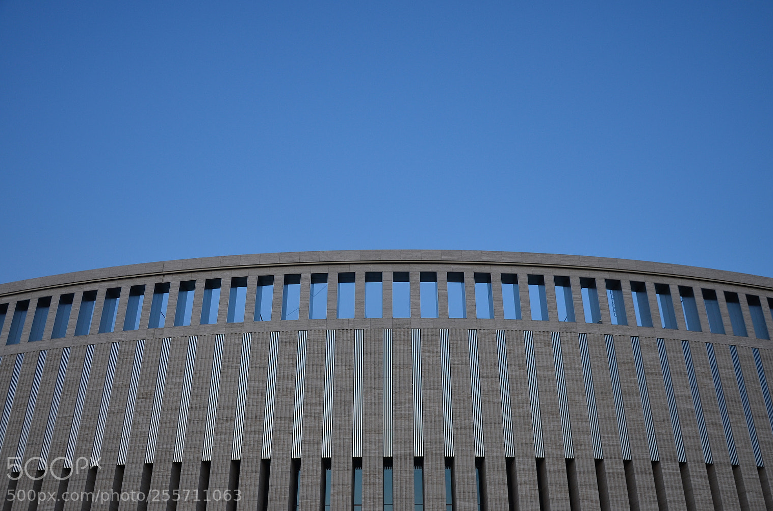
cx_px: 383
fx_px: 814
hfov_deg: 50.8
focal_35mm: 38
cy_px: 266
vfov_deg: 34.9
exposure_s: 1/60
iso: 200
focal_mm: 24
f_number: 4
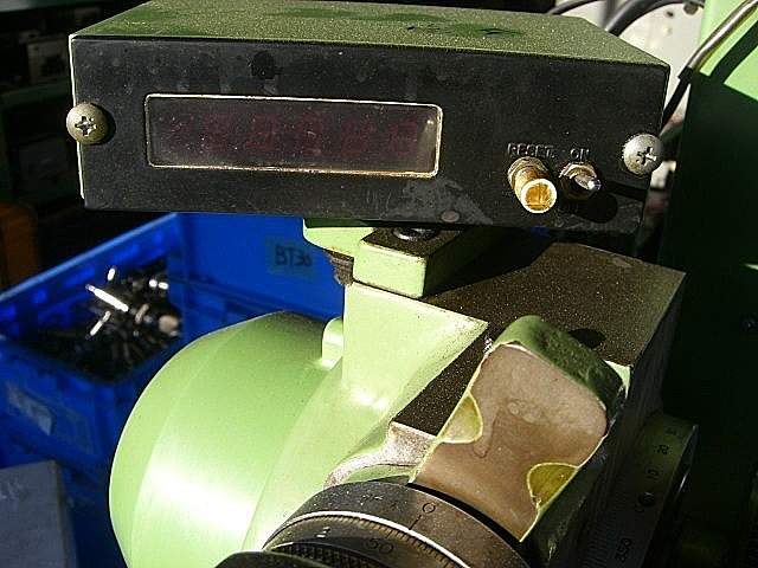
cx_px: 379
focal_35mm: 38
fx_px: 832
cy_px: 284
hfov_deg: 49.0
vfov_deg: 37.7
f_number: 4.3
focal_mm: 6.2
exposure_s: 1/250
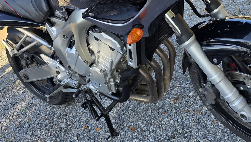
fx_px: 293
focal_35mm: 44
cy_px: -12
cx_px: 152
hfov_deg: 46.1
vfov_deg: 25.3
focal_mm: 6.3
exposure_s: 1/195
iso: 12
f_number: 1.7
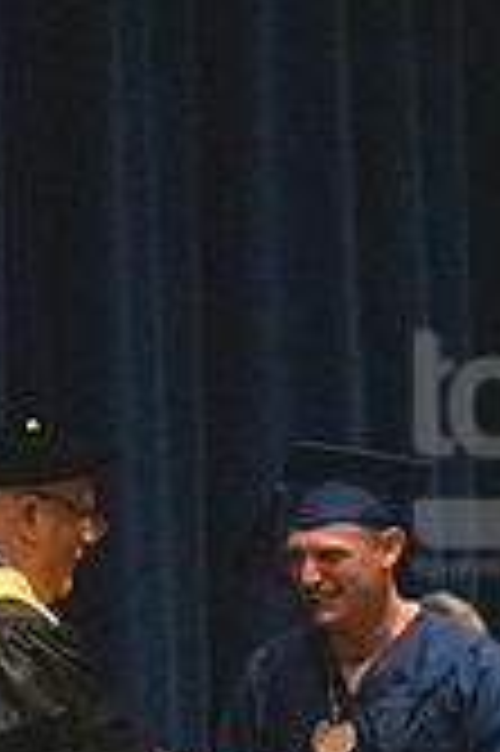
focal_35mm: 504
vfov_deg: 4.1
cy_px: 932
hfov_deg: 2.7
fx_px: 10521
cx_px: 25
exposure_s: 1/400
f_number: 3.2
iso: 10000
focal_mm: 125
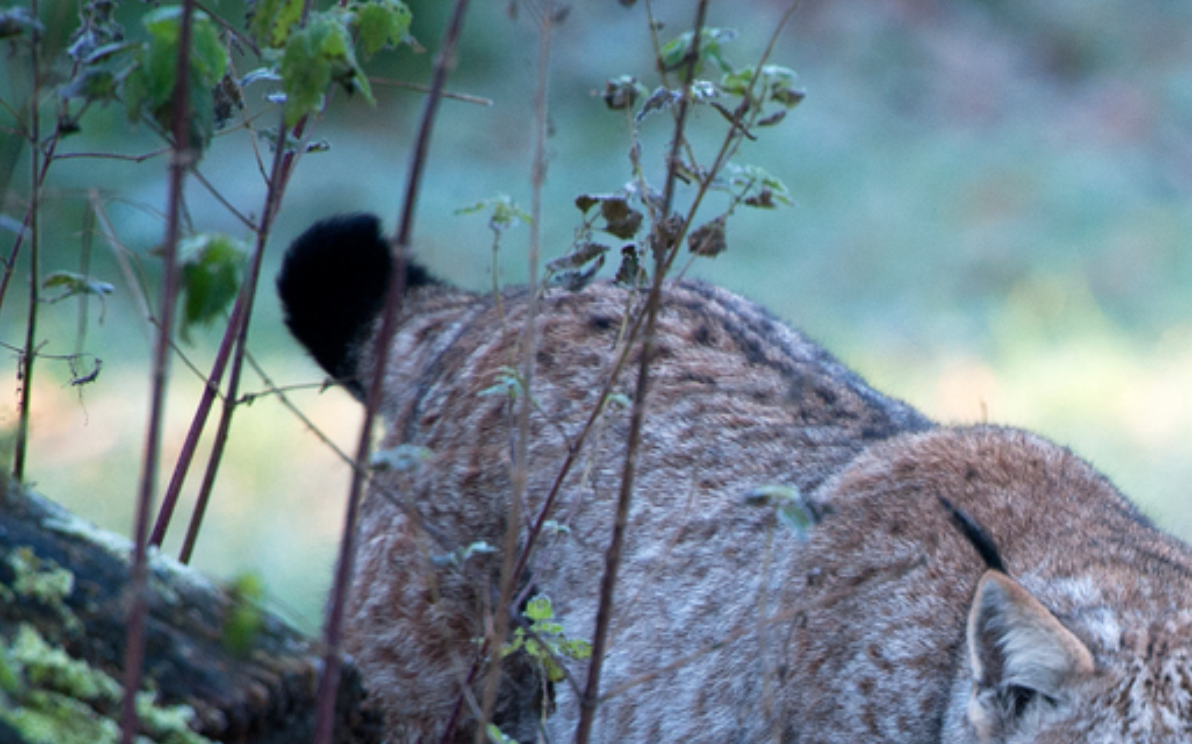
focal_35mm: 811
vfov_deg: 1.6
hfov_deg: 2.6
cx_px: 985
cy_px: 865
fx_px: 26332
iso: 1000
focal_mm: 340
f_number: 4.8
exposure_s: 1/200
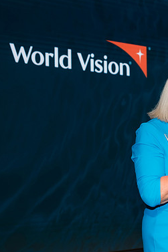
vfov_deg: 25.4
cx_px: 170
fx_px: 560
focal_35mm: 80
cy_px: 127
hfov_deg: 16.7
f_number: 5
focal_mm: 52
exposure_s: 1/125
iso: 800
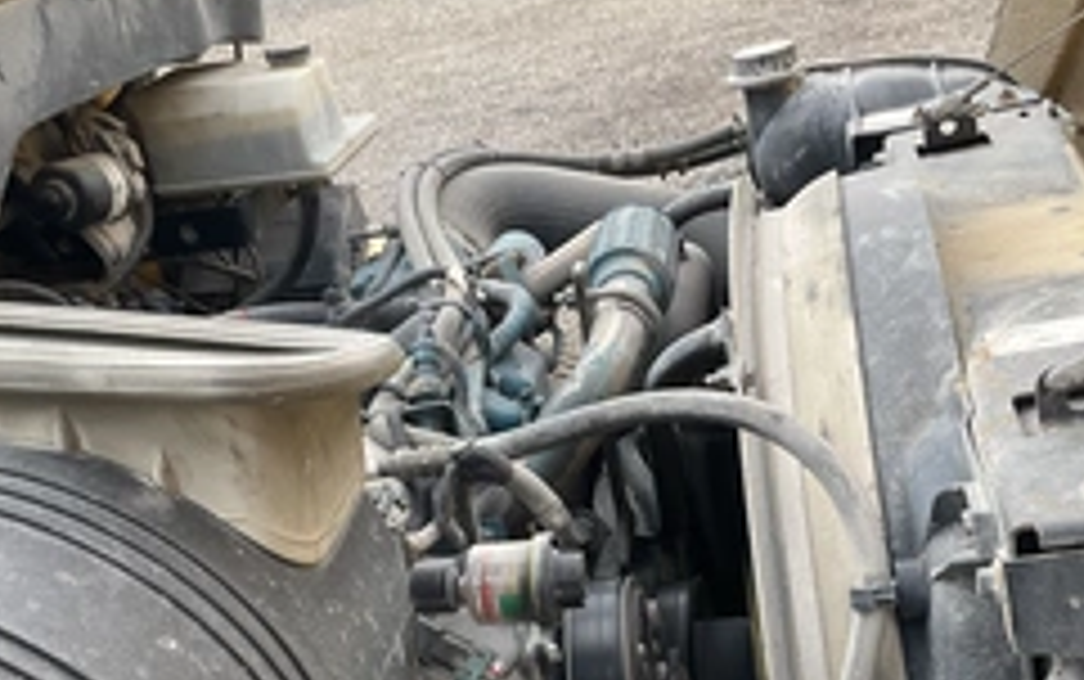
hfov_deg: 39.5
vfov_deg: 25.0
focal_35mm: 51
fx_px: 1508
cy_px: 540
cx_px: 553
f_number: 1.8
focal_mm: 3
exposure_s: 1/365
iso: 25
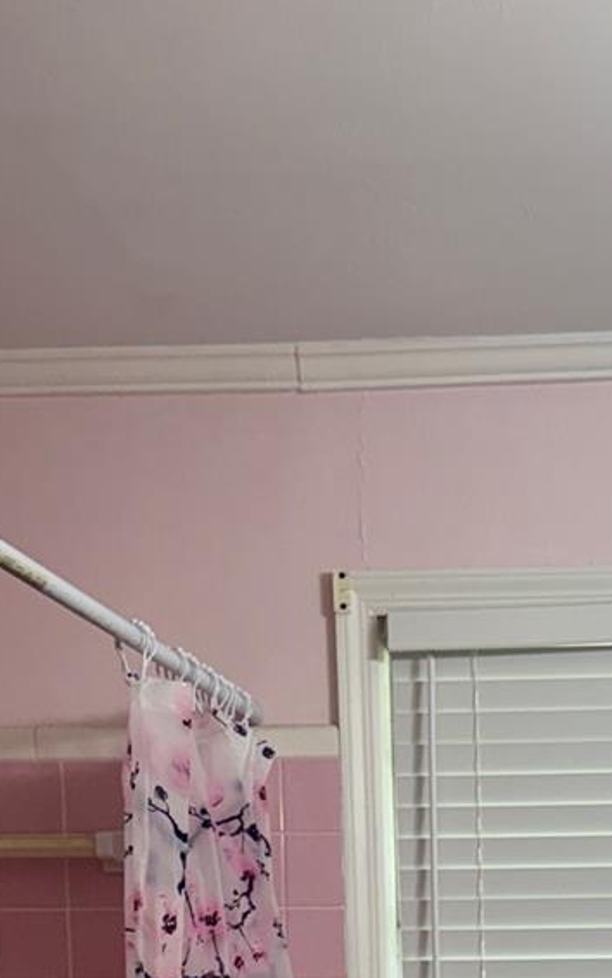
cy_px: 1270
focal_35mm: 69
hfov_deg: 18.5
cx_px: 583
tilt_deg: -6.0
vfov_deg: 25.6
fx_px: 1840
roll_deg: +0.2
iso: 125
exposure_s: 1/120
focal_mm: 6.76
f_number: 1.78
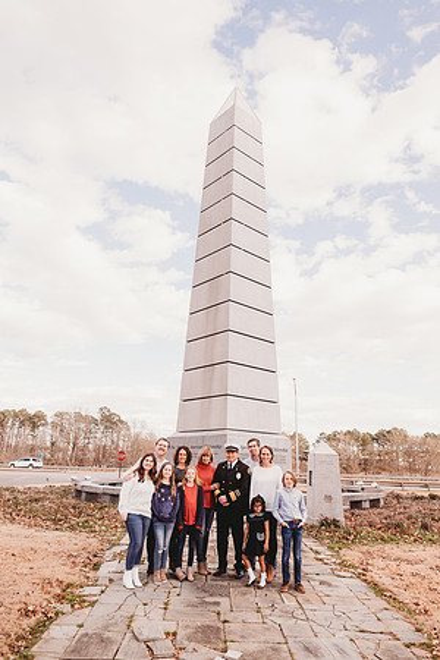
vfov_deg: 73.7
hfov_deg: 53.1
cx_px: 220
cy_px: 330
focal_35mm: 24
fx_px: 440
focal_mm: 24
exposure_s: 1/400
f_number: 3.5
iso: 100
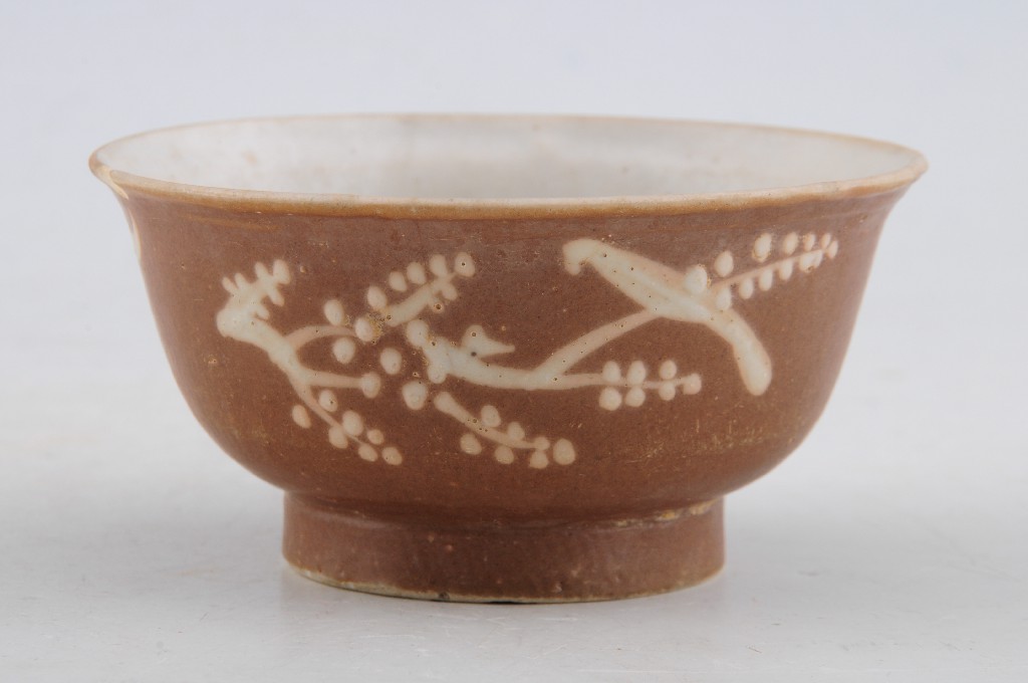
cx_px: 514
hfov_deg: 11.4
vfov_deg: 7.6
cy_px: 342
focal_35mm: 180
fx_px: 5133
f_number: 18
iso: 200
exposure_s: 1/125
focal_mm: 120
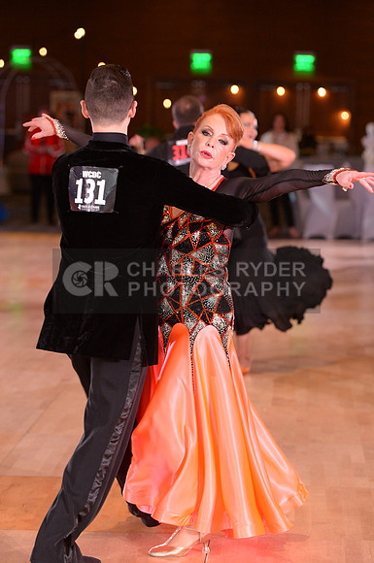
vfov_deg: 18.3
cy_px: 282
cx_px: 187
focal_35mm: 112
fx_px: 1750
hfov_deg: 12.2
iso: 2500
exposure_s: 1/250
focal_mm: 112
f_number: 4.5
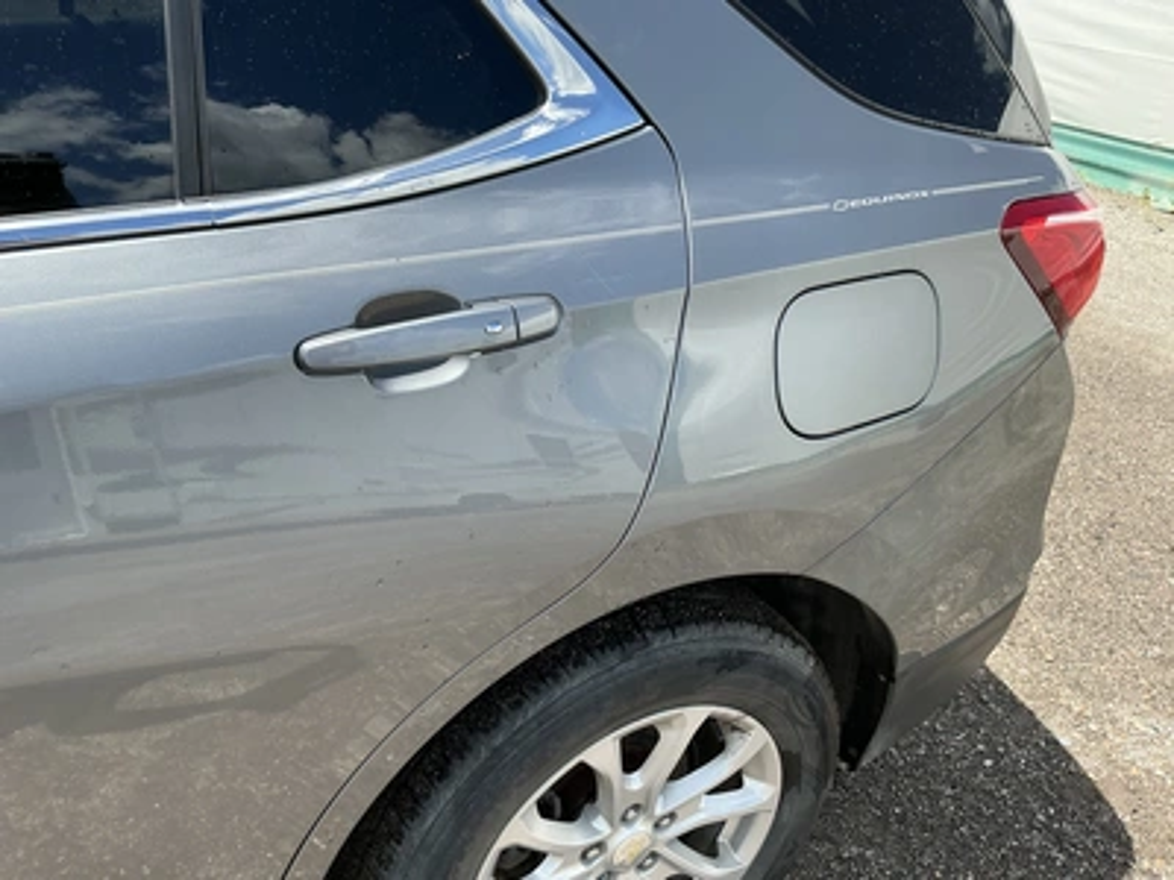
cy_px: 440
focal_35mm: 28
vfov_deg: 49.7
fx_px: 950
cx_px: 587
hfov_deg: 63.4
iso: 25
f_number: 1.8
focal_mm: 3
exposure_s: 1/691
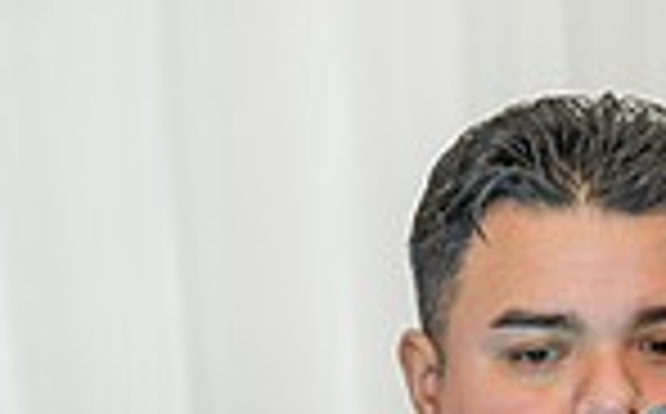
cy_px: 790
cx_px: 423
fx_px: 5074
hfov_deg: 7.5
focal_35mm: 280
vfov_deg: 4.6
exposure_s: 1/160
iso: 1000
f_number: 2.8
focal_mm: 70
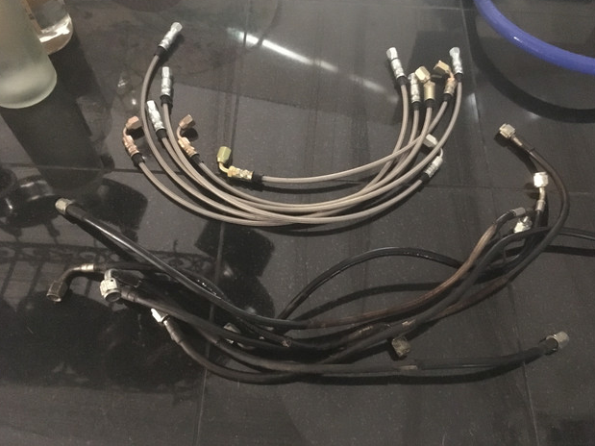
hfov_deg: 60.0
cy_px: 216
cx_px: 301
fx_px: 516
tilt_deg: -60.3
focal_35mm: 30
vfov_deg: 46.8
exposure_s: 1/15
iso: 1000
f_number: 2.2
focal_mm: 4.15
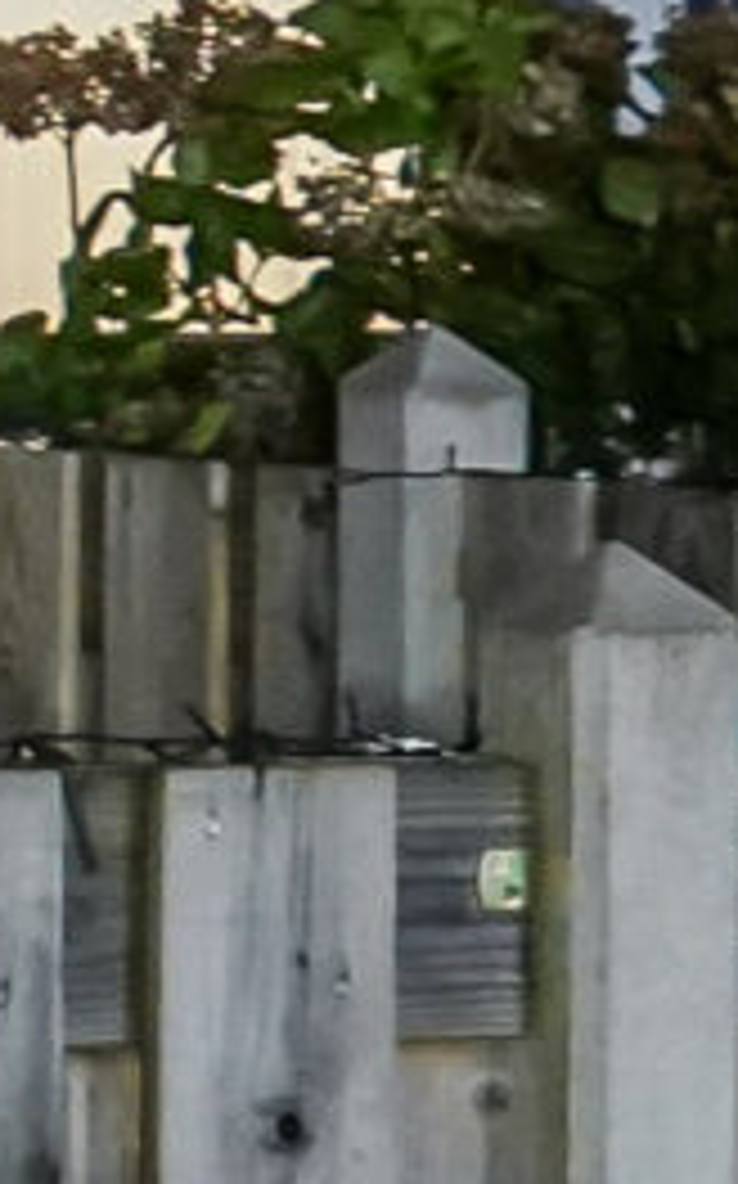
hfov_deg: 2.7
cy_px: -340
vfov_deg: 4.6
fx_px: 14731
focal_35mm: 457
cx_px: -3807
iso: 4000
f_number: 6.3
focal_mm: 46
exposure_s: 1/6
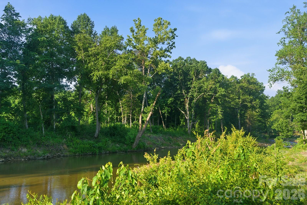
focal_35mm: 35
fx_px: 298
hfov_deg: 54.4
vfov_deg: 37.8
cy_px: 102
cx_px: 154
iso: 50
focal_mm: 35
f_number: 3.2
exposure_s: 1/200
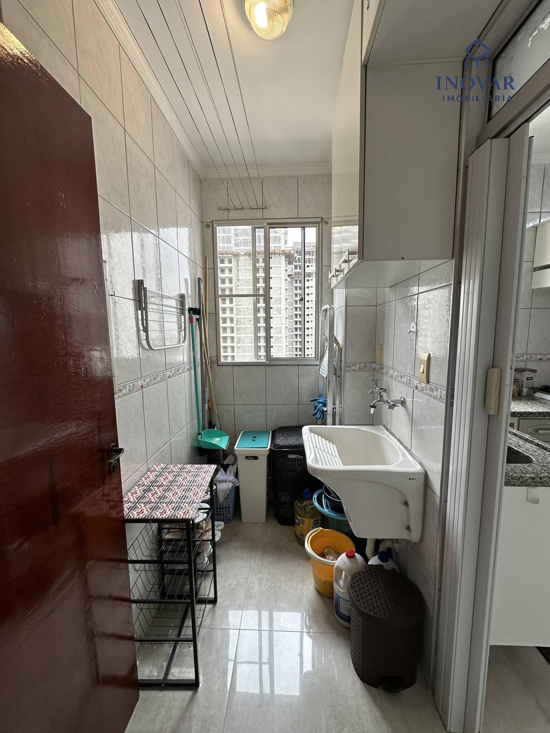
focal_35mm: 14
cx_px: 275
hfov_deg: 85.7
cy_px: 366
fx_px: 297
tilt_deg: -7.9
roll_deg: -1.0
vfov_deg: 102.1
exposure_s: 1/120
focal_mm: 2.22
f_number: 2.2
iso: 100
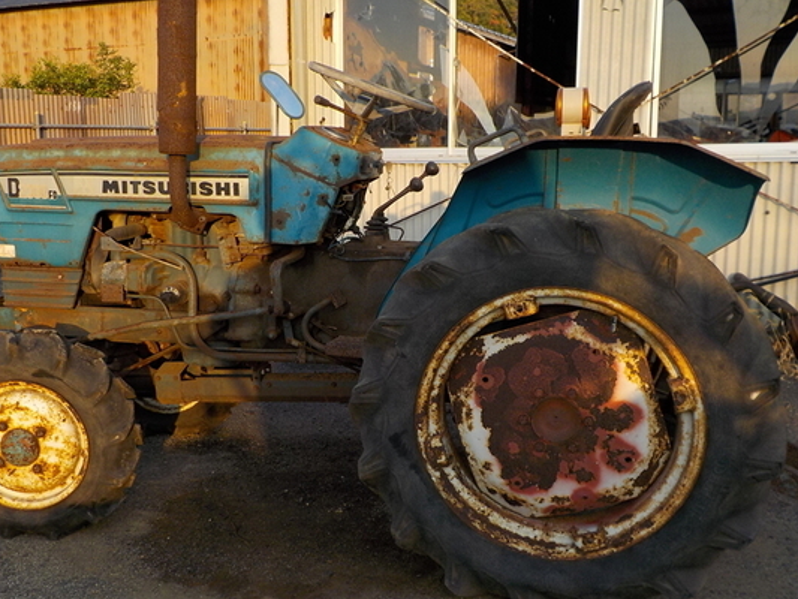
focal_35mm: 36
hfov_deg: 51.3
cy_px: 304
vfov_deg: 39.7
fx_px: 830
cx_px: 361
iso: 125
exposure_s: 1/320
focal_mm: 4.1
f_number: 3.3
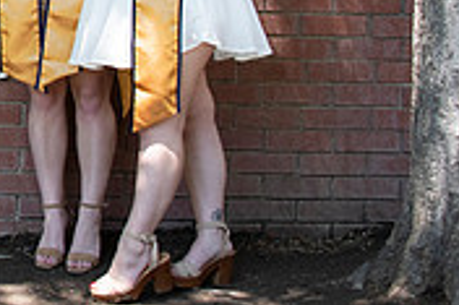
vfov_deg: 11.9
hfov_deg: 17.0
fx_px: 1427
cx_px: -175
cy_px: -66
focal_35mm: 112
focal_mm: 34
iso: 640
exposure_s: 1/320
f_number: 5.6
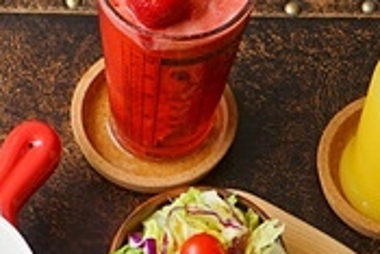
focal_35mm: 160
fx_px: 1690
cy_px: 403
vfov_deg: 8.4
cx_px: 85
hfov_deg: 12.8
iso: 100
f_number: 4
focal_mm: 35
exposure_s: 1/80
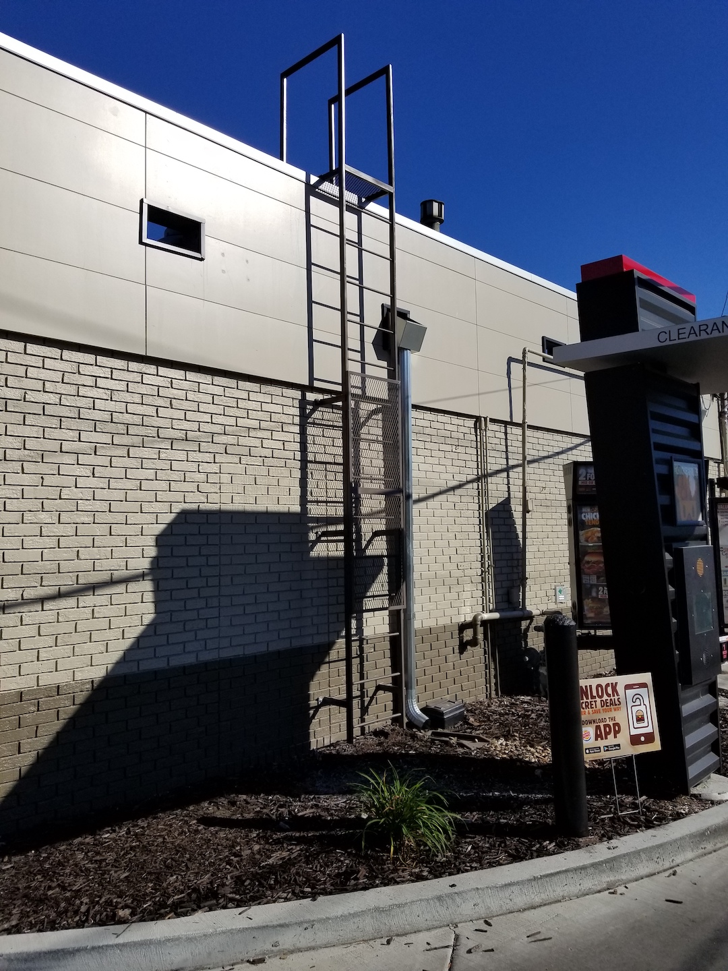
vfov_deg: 67.3
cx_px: 364
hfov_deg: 53.1
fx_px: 729
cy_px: 486
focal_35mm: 26
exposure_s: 1/5184
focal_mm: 4.25
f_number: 1.7
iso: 50
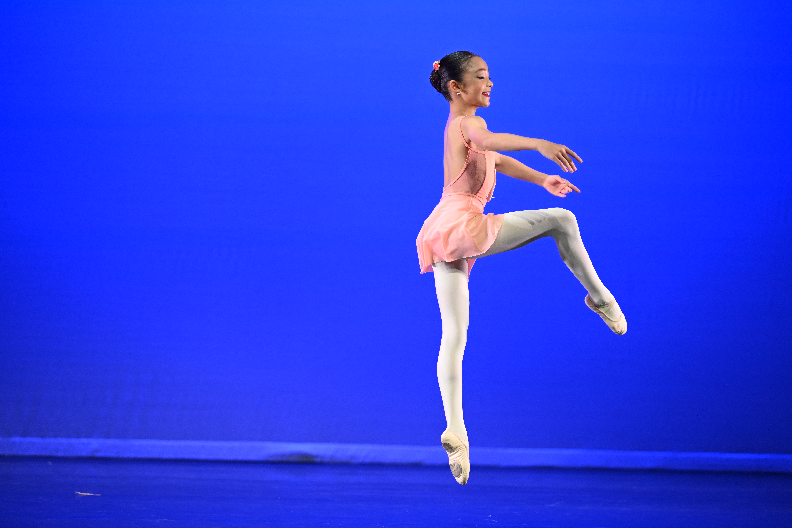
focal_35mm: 145
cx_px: 396
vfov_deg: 9.5
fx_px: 3190
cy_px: 264
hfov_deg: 14.2
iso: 4000
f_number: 2.8
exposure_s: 1/640
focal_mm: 145
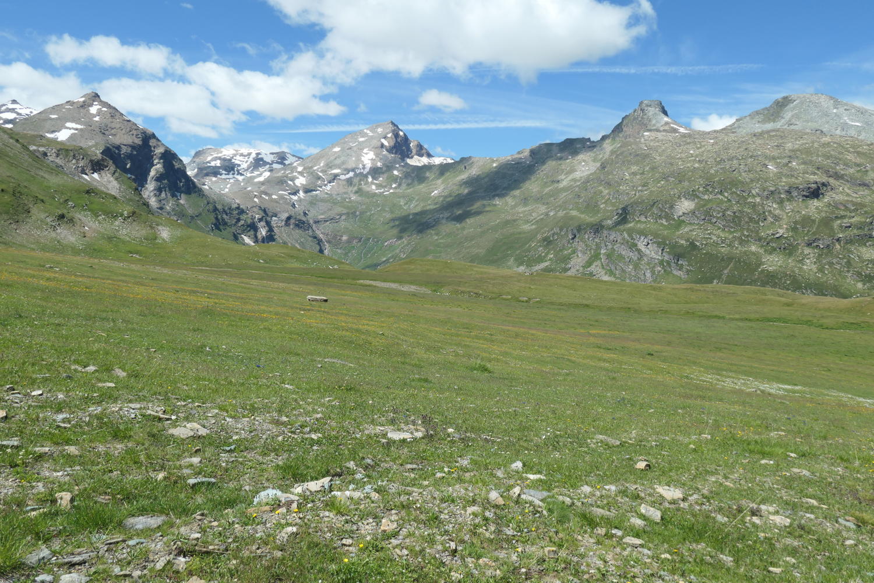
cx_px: 437
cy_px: 292
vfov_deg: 45.0
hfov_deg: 63.7
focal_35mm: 29
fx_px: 704
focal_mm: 10.8
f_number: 5
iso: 200
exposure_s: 1/1000
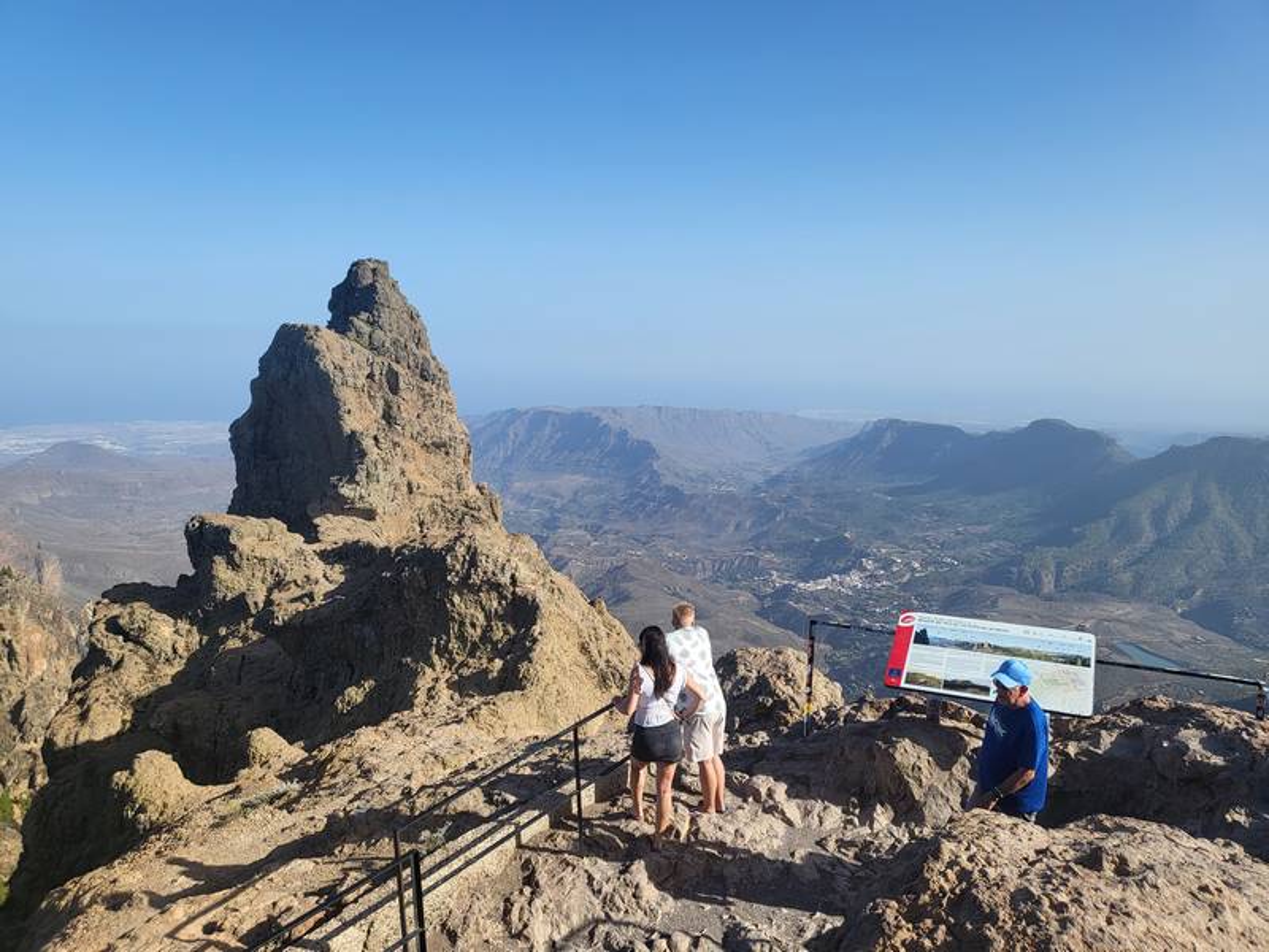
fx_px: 953
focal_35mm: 26
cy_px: 476
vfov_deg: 53.1
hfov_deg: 67.3
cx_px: 634
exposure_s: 1/2544
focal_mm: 4.25
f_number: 1.8
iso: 50
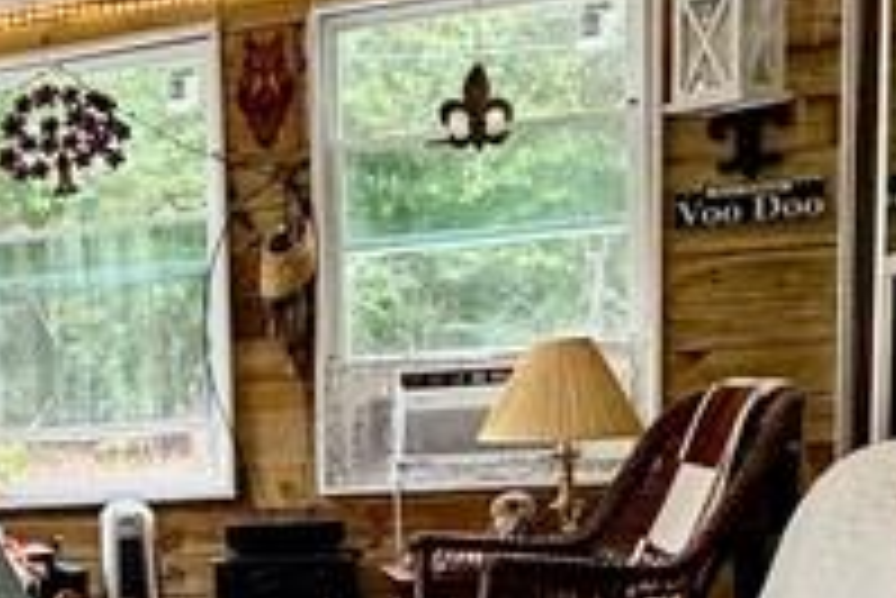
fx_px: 1868
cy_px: 607
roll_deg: +3.5
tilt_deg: -7.7
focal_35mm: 75
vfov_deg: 17.7
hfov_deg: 22.0
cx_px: -477
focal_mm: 2.22
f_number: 2.2
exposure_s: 1/120
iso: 50
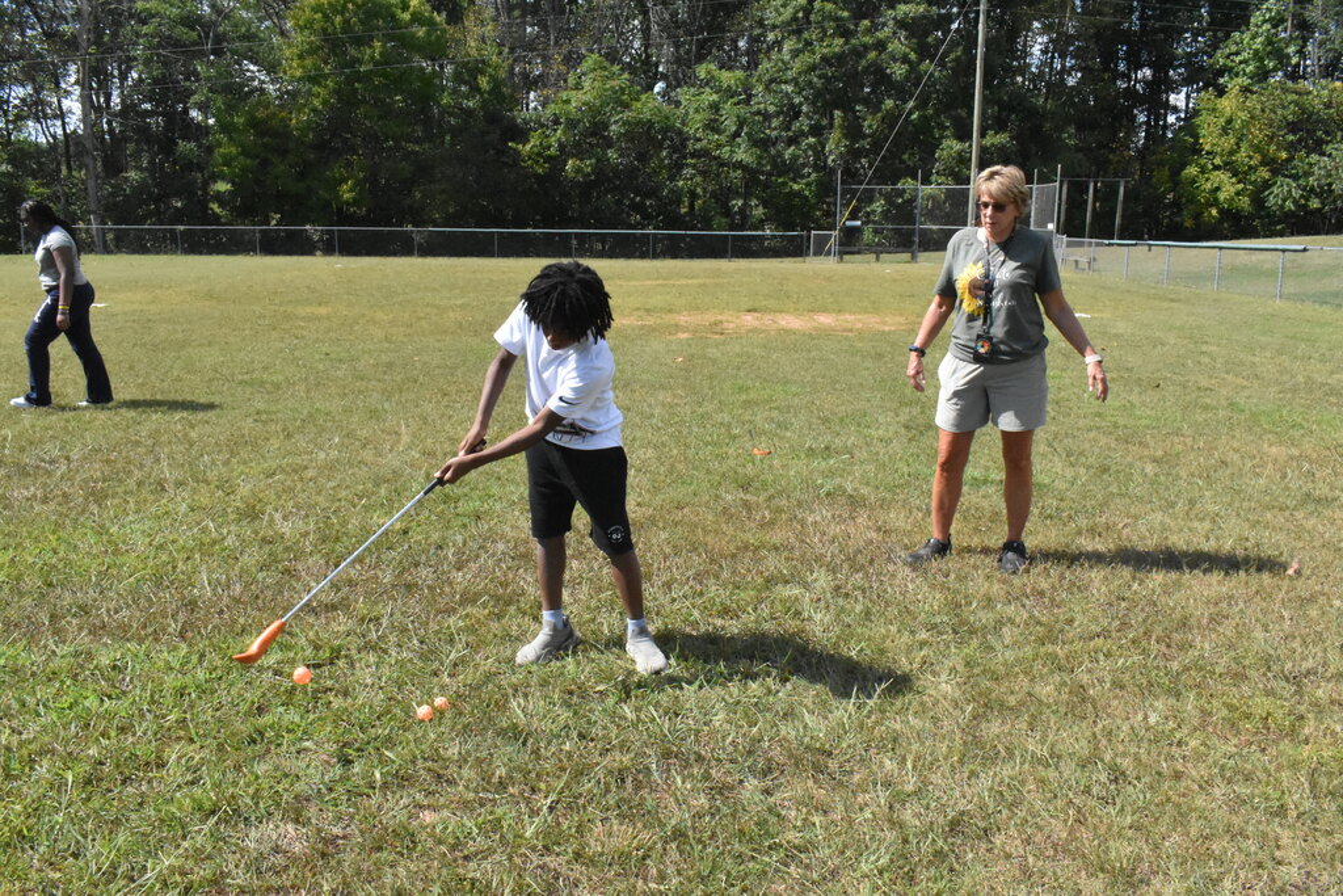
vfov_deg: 43.6
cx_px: 672
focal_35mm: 30
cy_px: 448
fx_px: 1119
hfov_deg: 61.9
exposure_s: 1/2000
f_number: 22
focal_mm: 20
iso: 6400
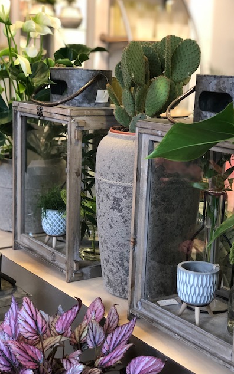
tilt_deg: -10.6
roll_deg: -2.4
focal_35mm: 61
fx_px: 623
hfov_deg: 21.3
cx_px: 131
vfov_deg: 33.5
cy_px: 186
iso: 200
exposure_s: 1/33
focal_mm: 6.6
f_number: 2.8
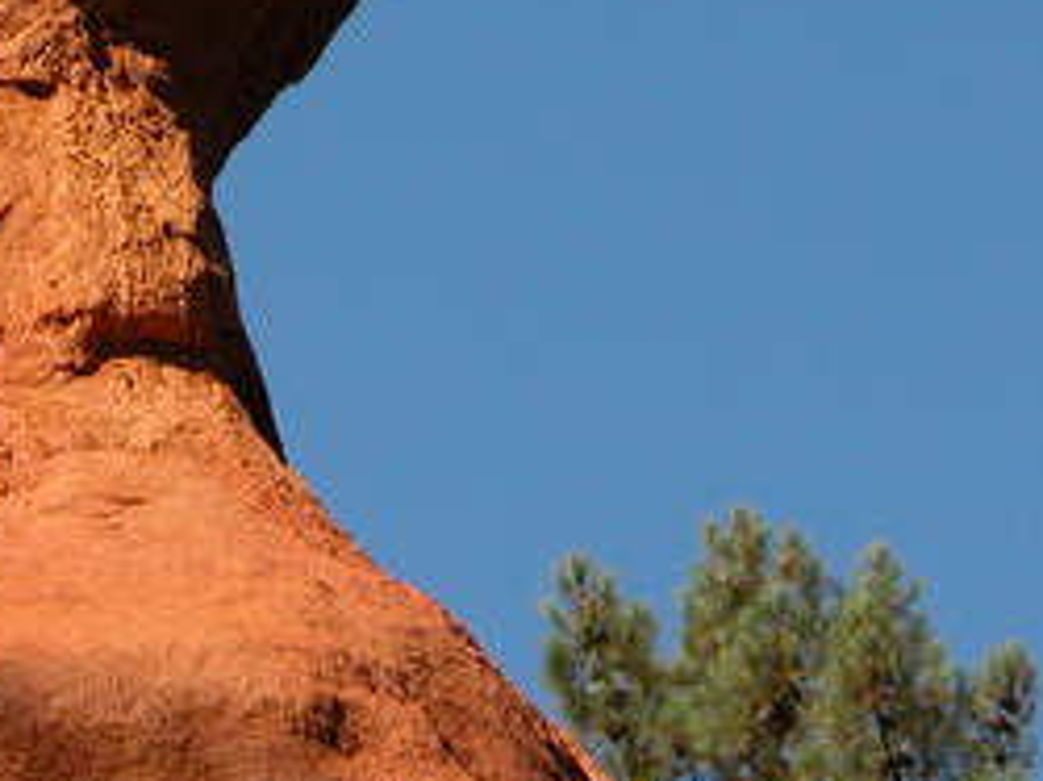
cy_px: -125
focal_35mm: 274
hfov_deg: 7.2
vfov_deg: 5.4
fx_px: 8248
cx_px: -63
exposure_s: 1/423
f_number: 5.2
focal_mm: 27.3
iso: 100
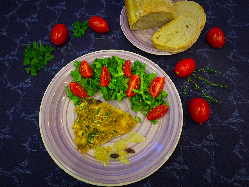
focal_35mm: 29
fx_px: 209
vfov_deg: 48.2
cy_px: 94
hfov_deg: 61.7
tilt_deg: -67.2
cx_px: 124
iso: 250
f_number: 2.2
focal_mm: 4.15
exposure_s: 1/33
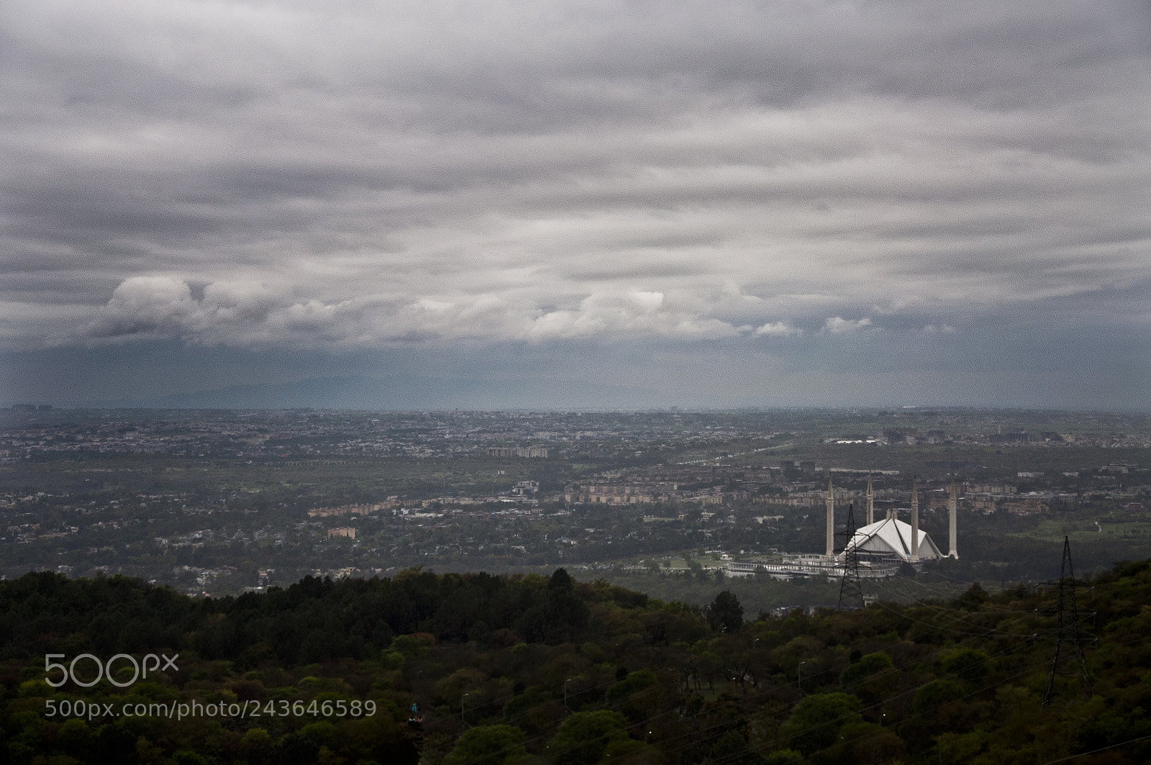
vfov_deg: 18.1
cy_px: 382
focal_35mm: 75
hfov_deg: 27.0
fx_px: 2395
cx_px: 576
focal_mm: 50
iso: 250
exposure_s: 1/640
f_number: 5.6
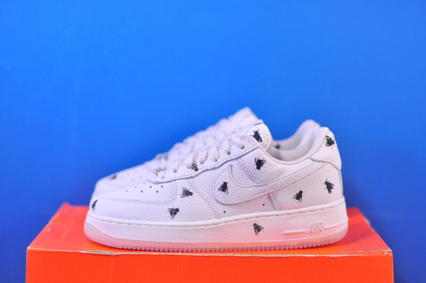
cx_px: 213
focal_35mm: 75
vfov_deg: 18.1
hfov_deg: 27.0
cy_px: 142
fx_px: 886
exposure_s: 1/320
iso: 250
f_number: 2.2
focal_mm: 50
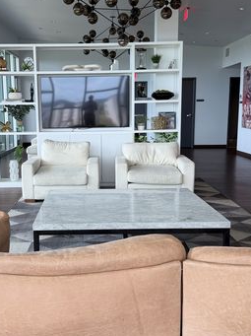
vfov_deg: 40.4
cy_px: 181
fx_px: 455
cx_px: 94
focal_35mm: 47
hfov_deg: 30.7
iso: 64
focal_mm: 6.76
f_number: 1.78
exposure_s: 1/164
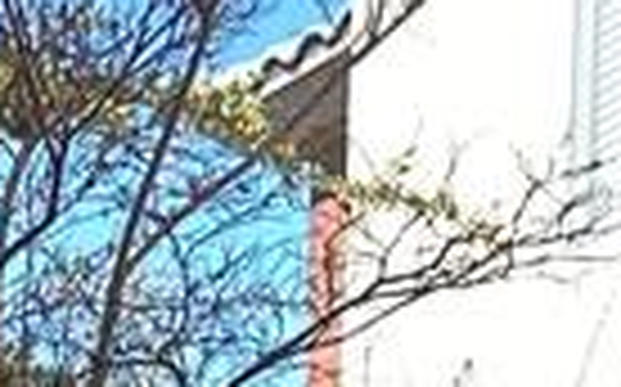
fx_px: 3196
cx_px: -1004
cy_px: 1472
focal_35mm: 189
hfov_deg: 9.5
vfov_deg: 6.0
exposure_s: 1/351
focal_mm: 6.86
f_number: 1.78
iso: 80
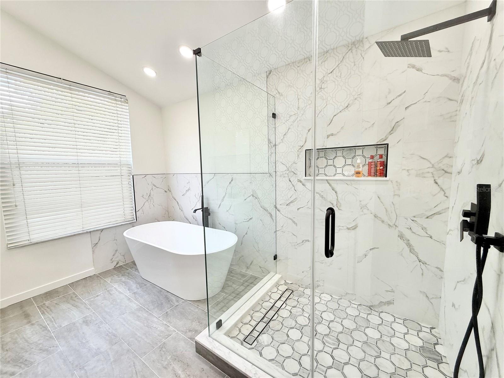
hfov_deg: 102.1
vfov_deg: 85.7
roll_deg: +1.9
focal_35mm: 14
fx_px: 204
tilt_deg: -4.4
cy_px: 189
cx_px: 252
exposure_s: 1/120
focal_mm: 2.22
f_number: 2.2
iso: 64
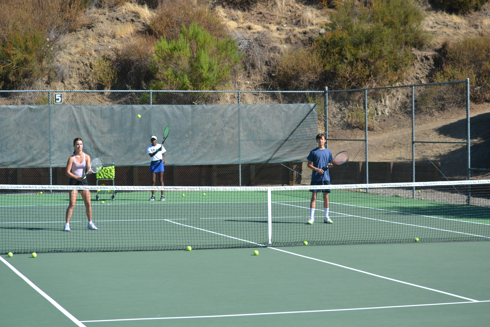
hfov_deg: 24.6
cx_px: 245
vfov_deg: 16.6
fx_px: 1123
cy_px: 164
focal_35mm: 82
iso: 400
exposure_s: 1/1600
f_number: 5.6
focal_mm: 55
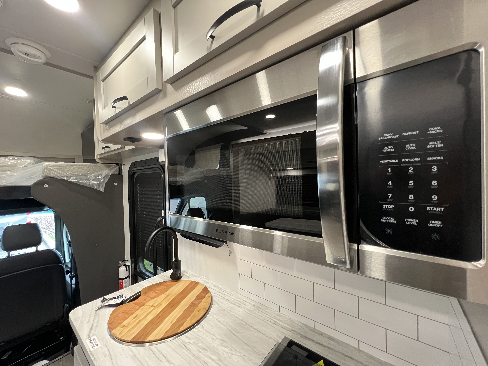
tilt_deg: -3.1
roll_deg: -0.2
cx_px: 244
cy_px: 183
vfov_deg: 89.9
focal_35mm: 13
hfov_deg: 106.2
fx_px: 183
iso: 640
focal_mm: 1.57
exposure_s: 1/60
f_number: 1.8
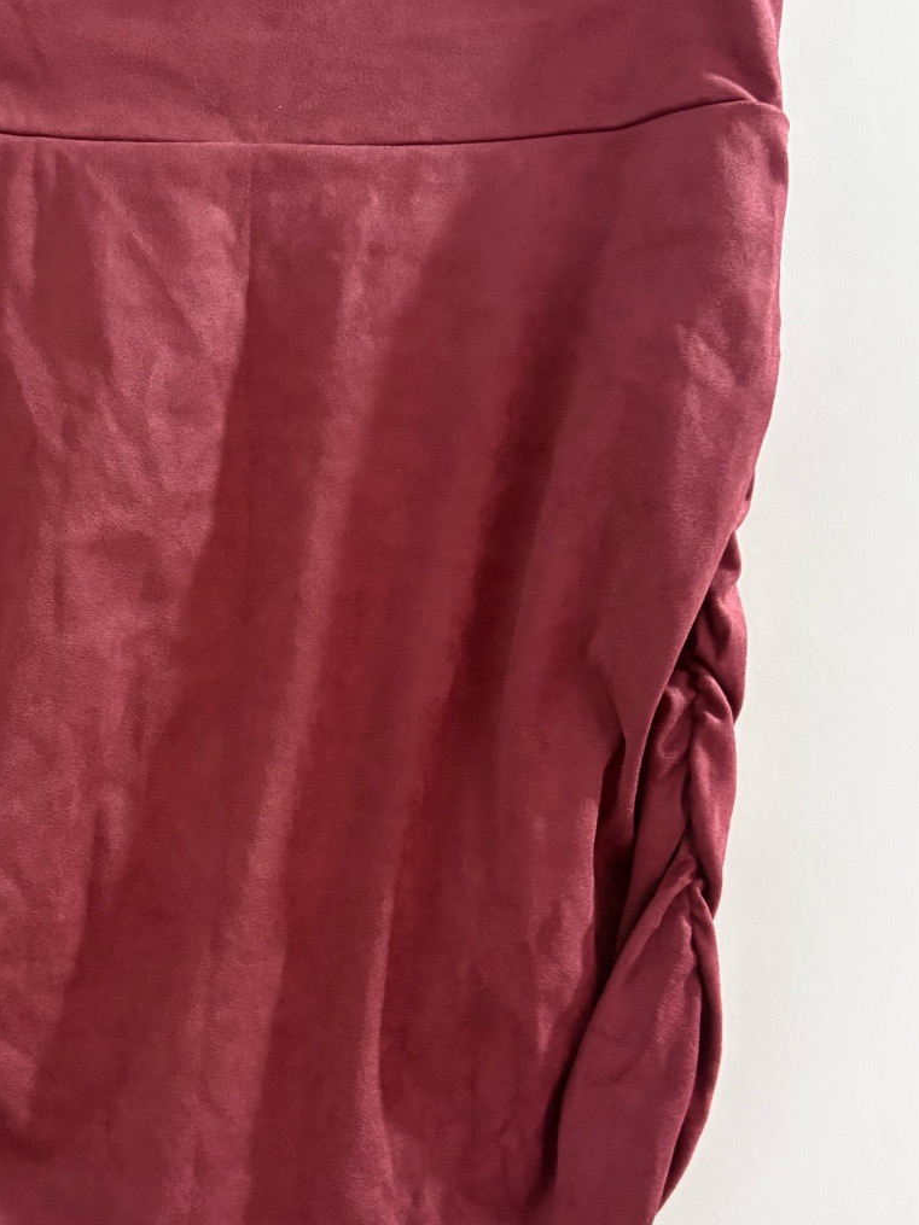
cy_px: 762
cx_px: 258
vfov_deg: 45.4
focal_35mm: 41
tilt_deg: -4.5
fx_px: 1452
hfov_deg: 34.6
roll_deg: +0.2
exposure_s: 1/42
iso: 500
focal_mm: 5.96
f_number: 1.6
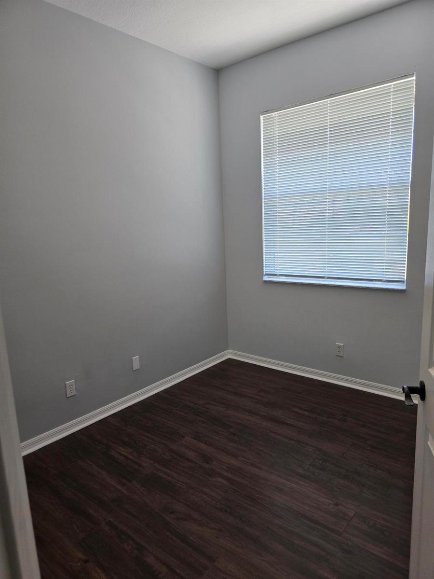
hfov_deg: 58.9
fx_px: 384
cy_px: 290
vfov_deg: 73.9
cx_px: 217
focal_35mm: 23
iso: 100
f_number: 1.7
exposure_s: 1/120
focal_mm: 6.3
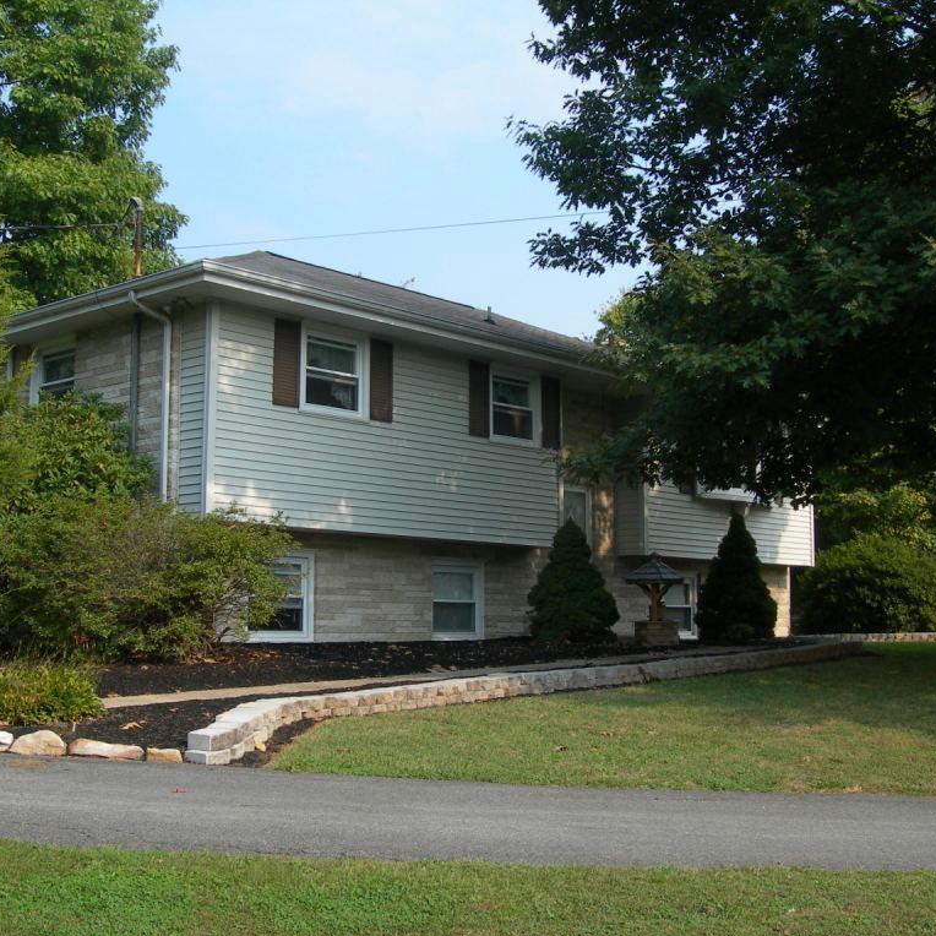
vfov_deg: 37.6
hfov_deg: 37.5
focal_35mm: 45
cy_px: 469
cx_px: 451
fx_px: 1377
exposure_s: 1/278
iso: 50
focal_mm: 7.8
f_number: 4.8
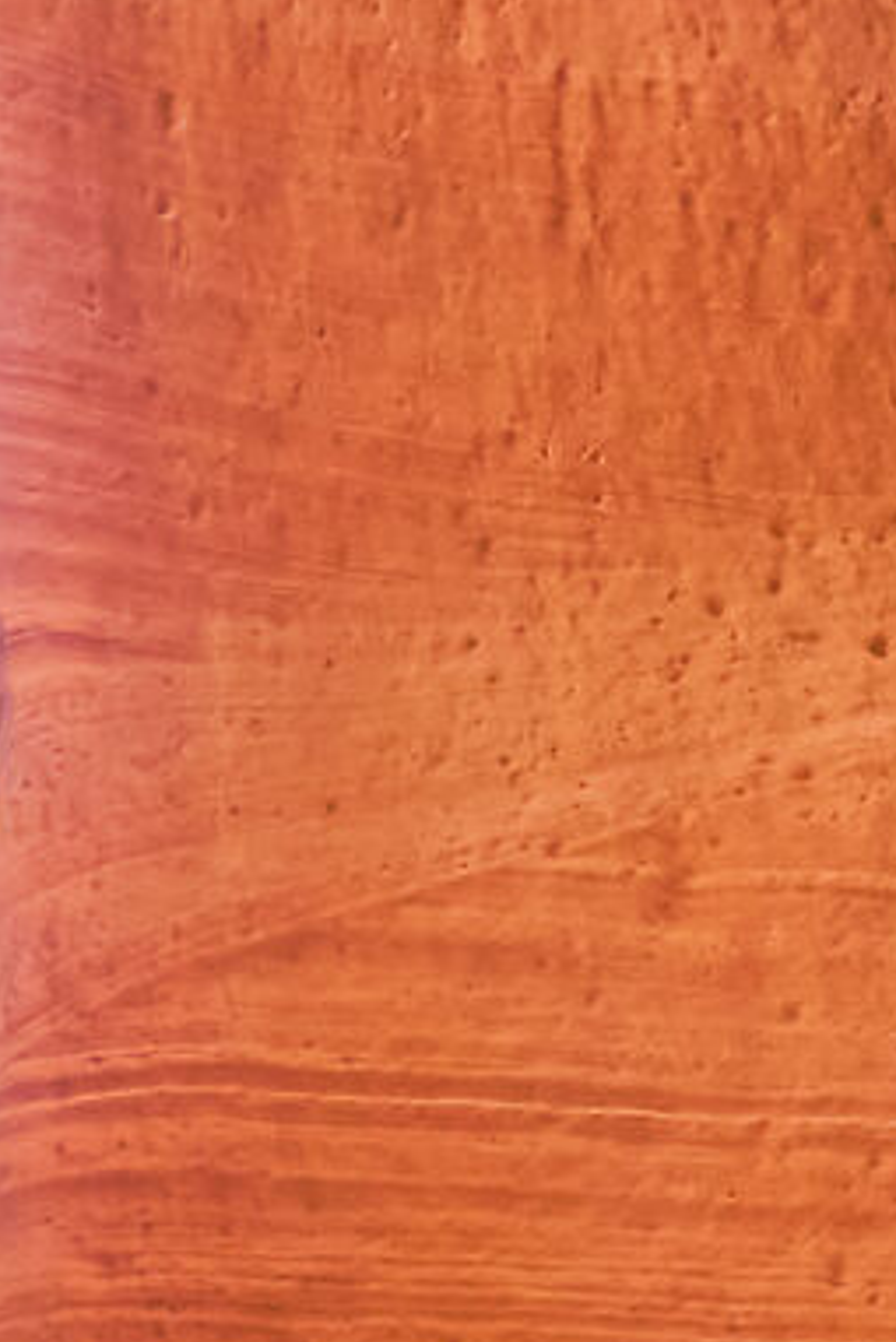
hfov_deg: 14.5
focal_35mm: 88
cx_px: -460
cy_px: 2716
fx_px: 3282
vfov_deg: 16.9
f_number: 5.6
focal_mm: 14
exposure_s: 1/60
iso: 4500
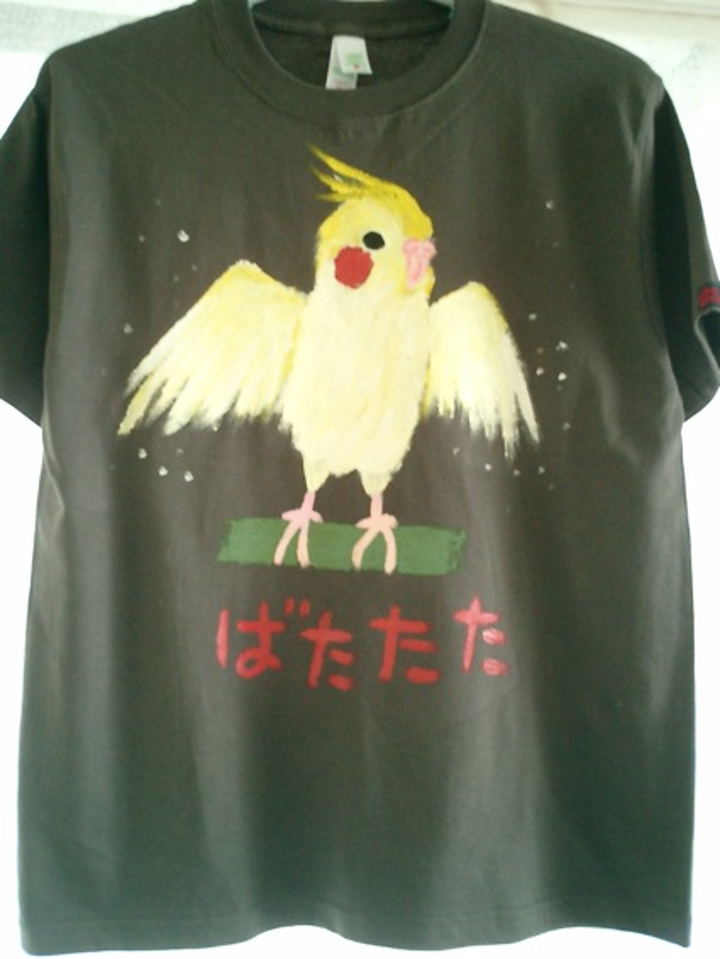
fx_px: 998
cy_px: 480
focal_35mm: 36
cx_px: 360
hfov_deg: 39.7
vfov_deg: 51.3
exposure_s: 1/8
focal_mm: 7.5
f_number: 3.2
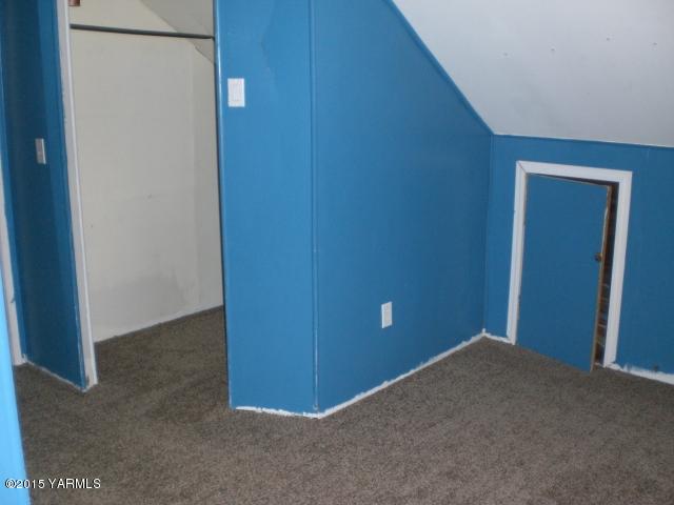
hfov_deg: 49.0
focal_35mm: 38
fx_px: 740
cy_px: 252
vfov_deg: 37.7
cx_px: 337
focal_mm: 6.3
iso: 200
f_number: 3.1
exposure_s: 1/60
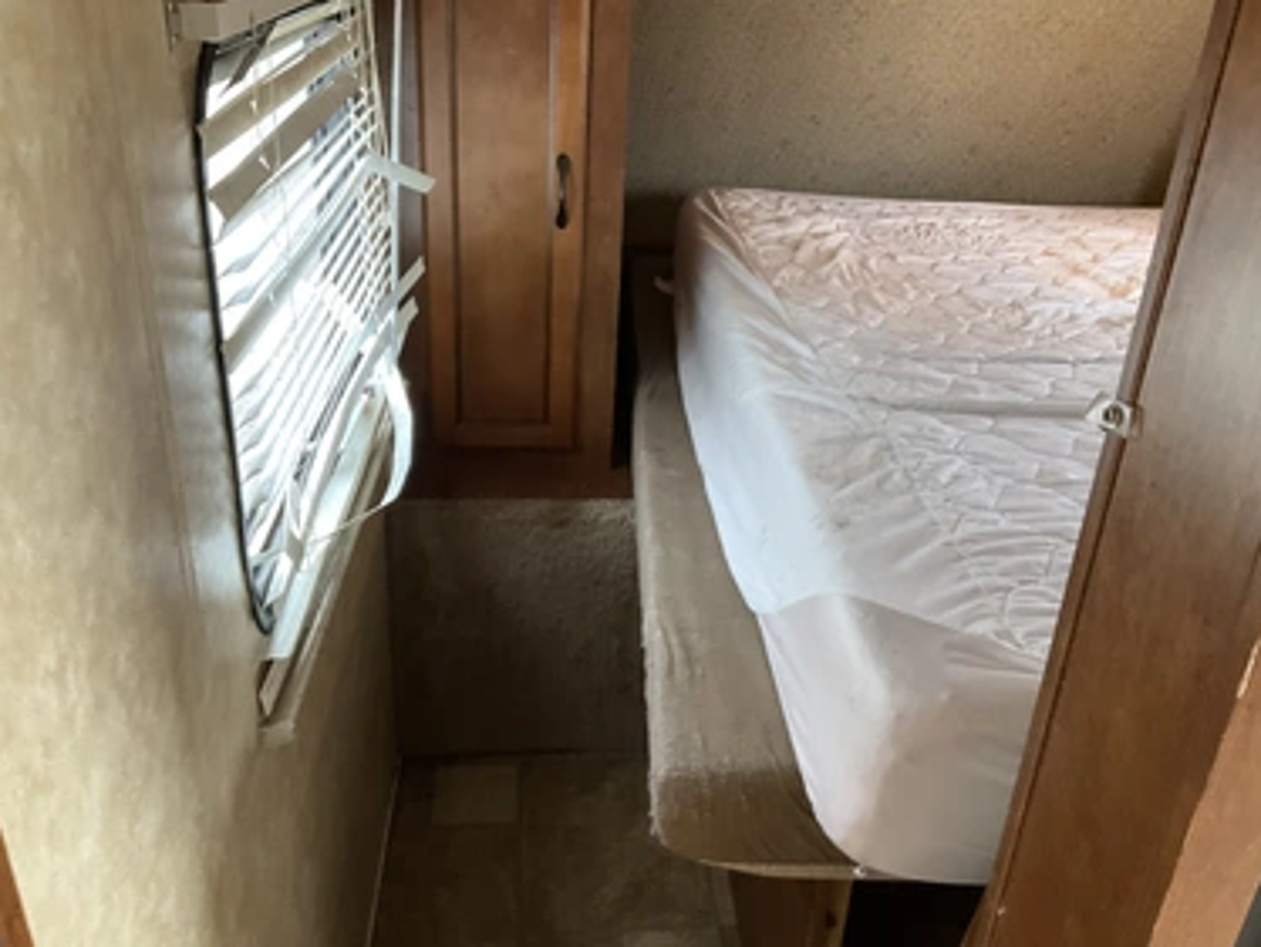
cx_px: 647
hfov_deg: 58.3
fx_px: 1130
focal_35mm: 31
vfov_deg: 45.5
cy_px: 458
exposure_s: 1/60
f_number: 1.8
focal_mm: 3
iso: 200
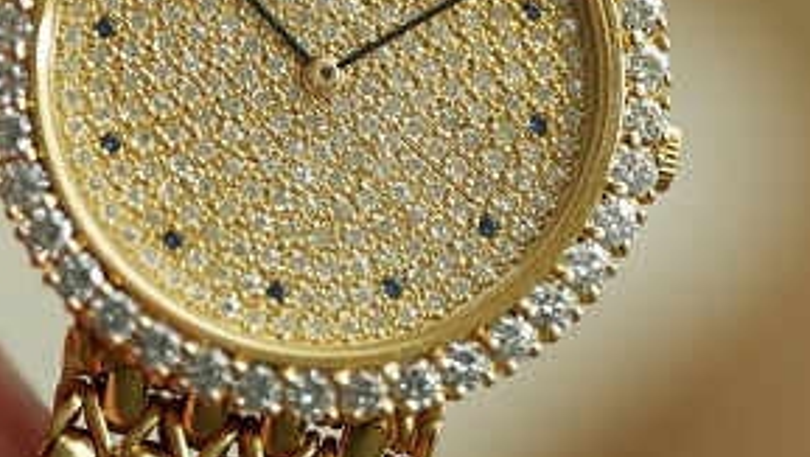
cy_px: 21
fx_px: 5738
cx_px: 339
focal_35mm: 267
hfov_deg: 8.1
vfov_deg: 4.6
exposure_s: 1/250
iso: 500
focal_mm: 105
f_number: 2.8
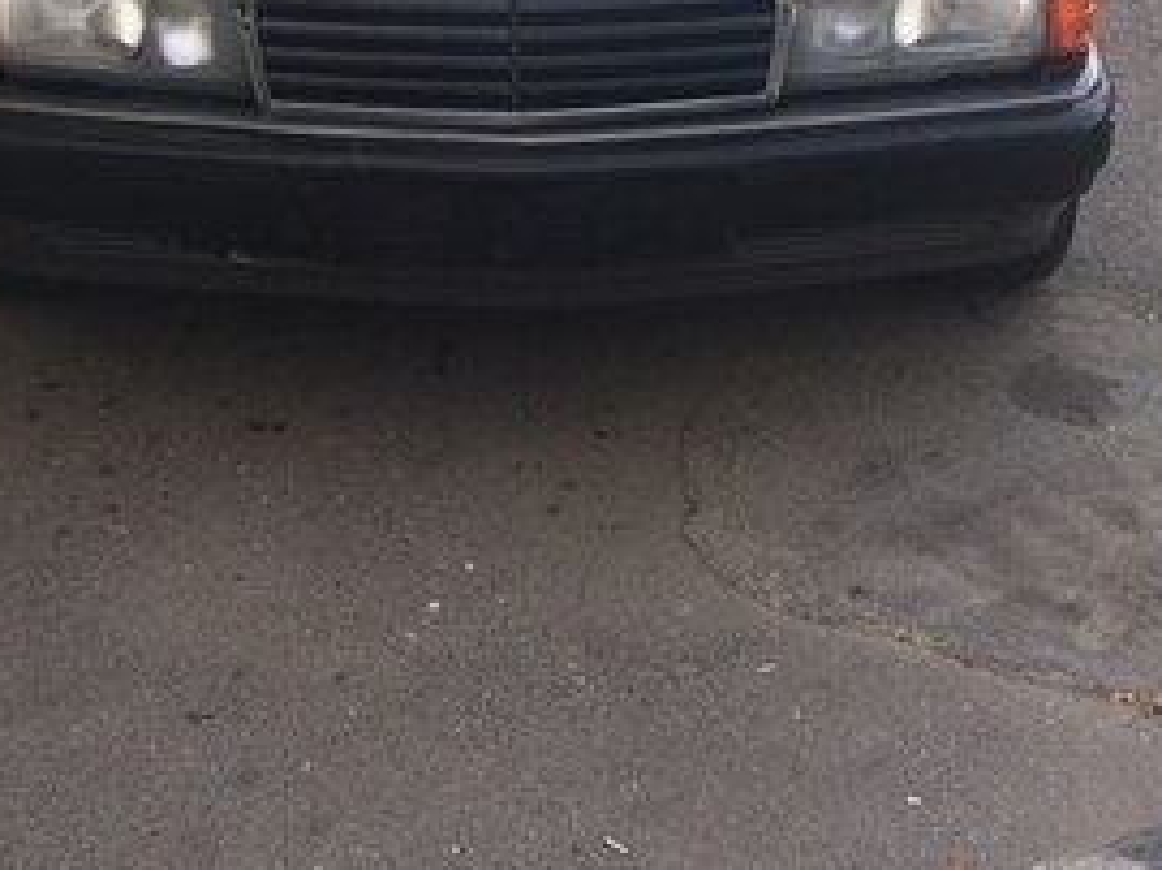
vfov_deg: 19.7
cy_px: -127
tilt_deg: -19.2
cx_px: 555
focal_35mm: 71
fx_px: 2381
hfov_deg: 27.4
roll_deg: -1.0
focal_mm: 4.15
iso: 40
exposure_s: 1/50
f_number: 2.2
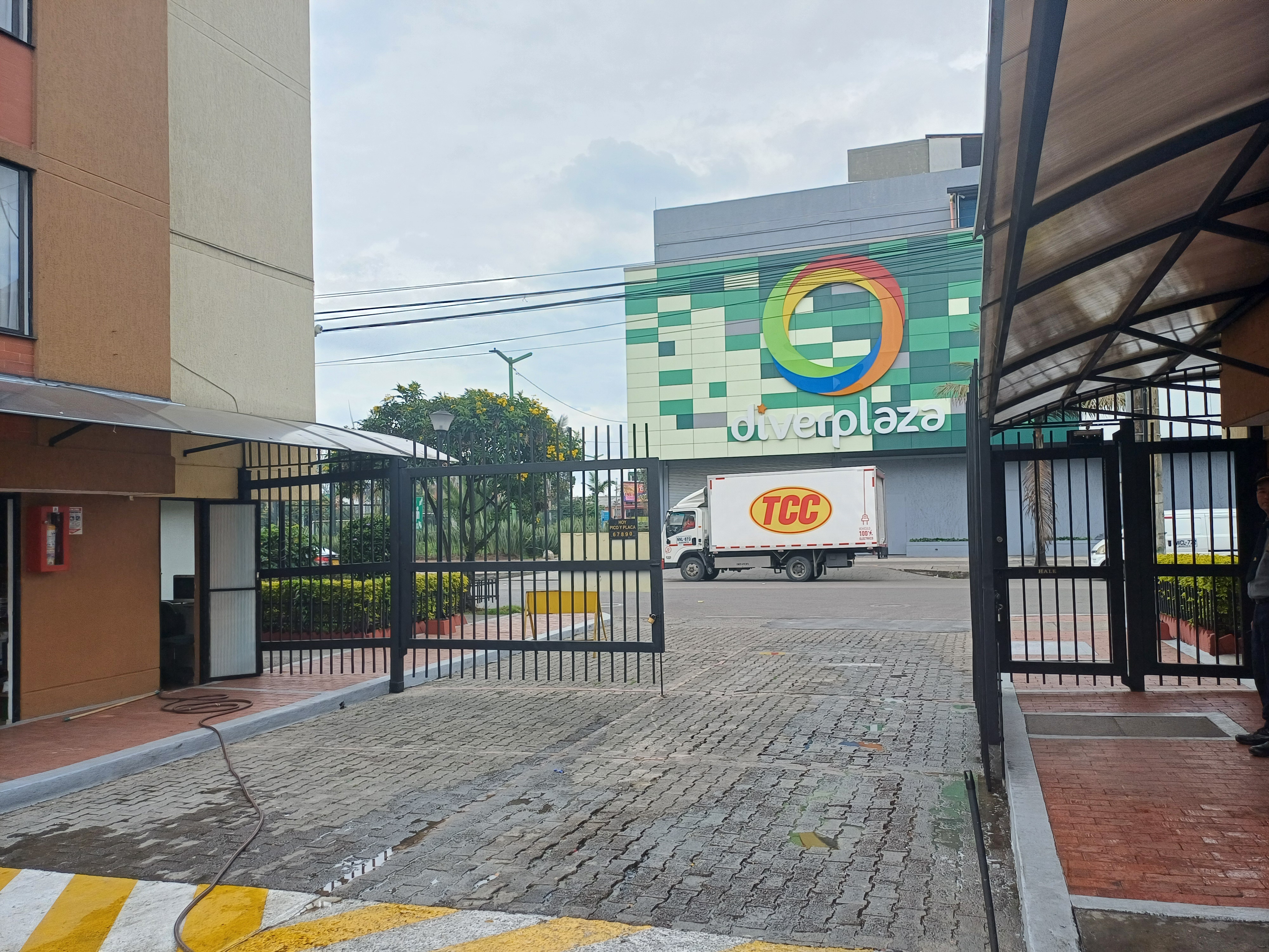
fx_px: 916
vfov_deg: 54.9
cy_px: 476
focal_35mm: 25
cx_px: 634
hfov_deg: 69.4
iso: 50
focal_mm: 4.65
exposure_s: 1/621
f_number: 1.8
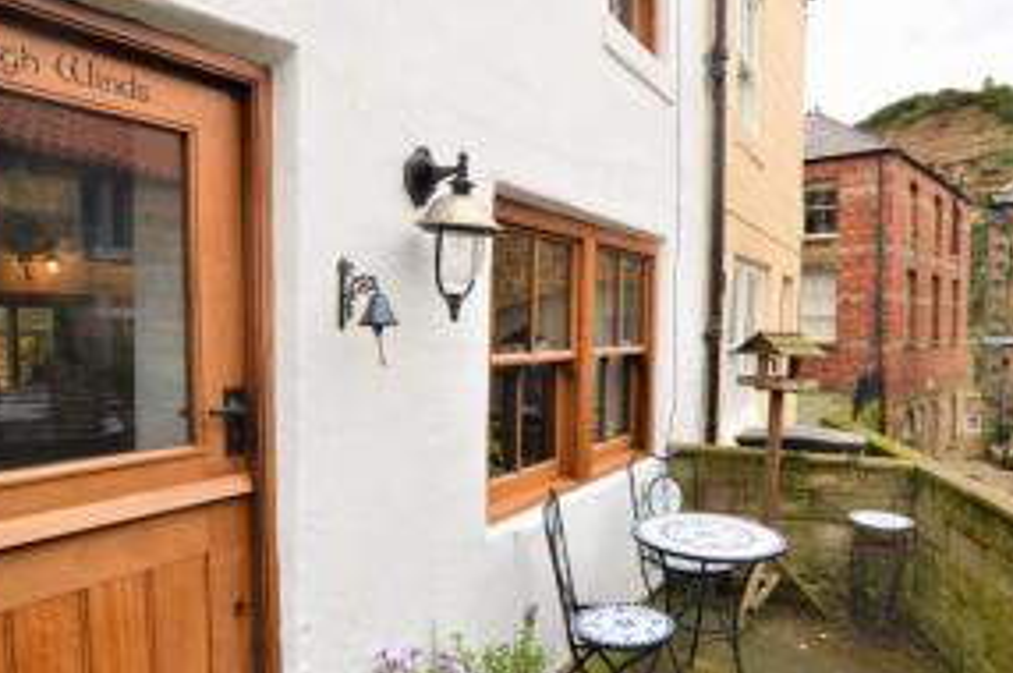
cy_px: 388
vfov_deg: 51.0
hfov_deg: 71.6
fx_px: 703
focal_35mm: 25
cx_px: 506
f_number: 6.3
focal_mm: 10
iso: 100
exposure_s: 1/160
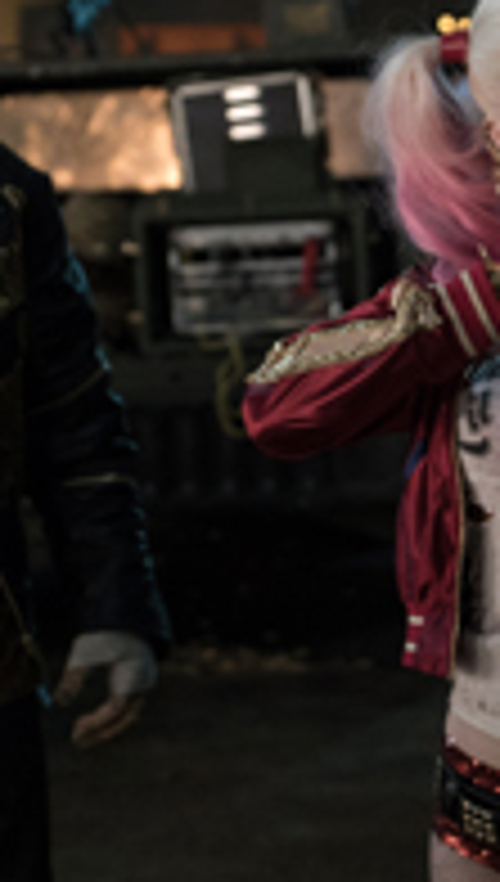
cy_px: 403
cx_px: 383
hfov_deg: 9.5
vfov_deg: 16.7
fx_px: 3001
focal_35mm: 128
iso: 3200
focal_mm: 60
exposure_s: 1/160
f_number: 4
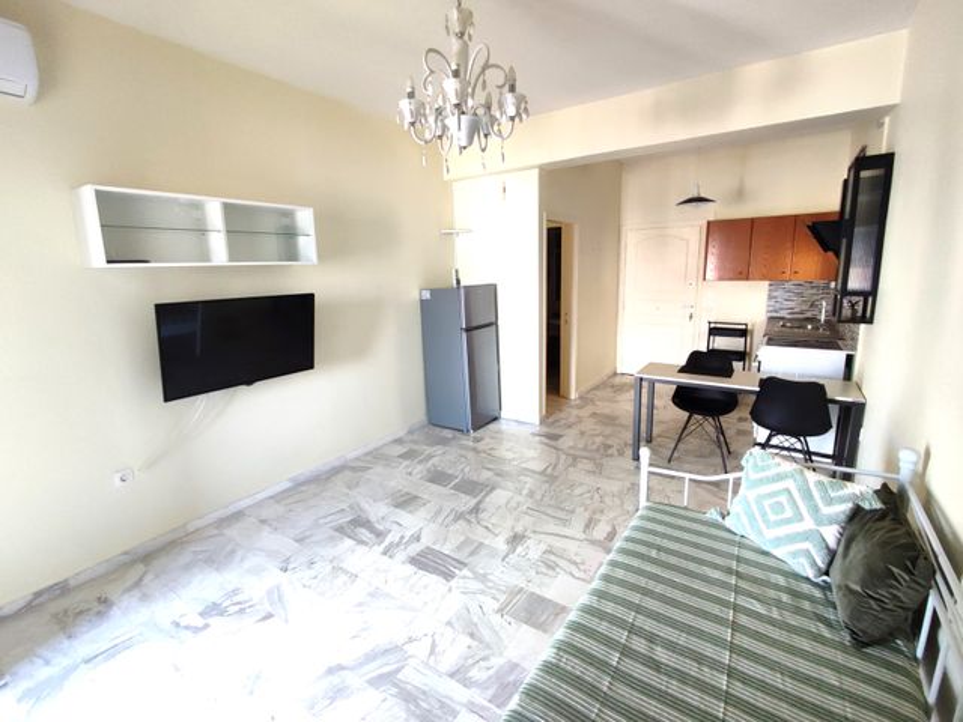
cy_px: 361
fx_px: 445
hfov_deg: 94.5
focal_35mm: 16
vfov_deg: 78.1
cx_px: 482
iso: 370
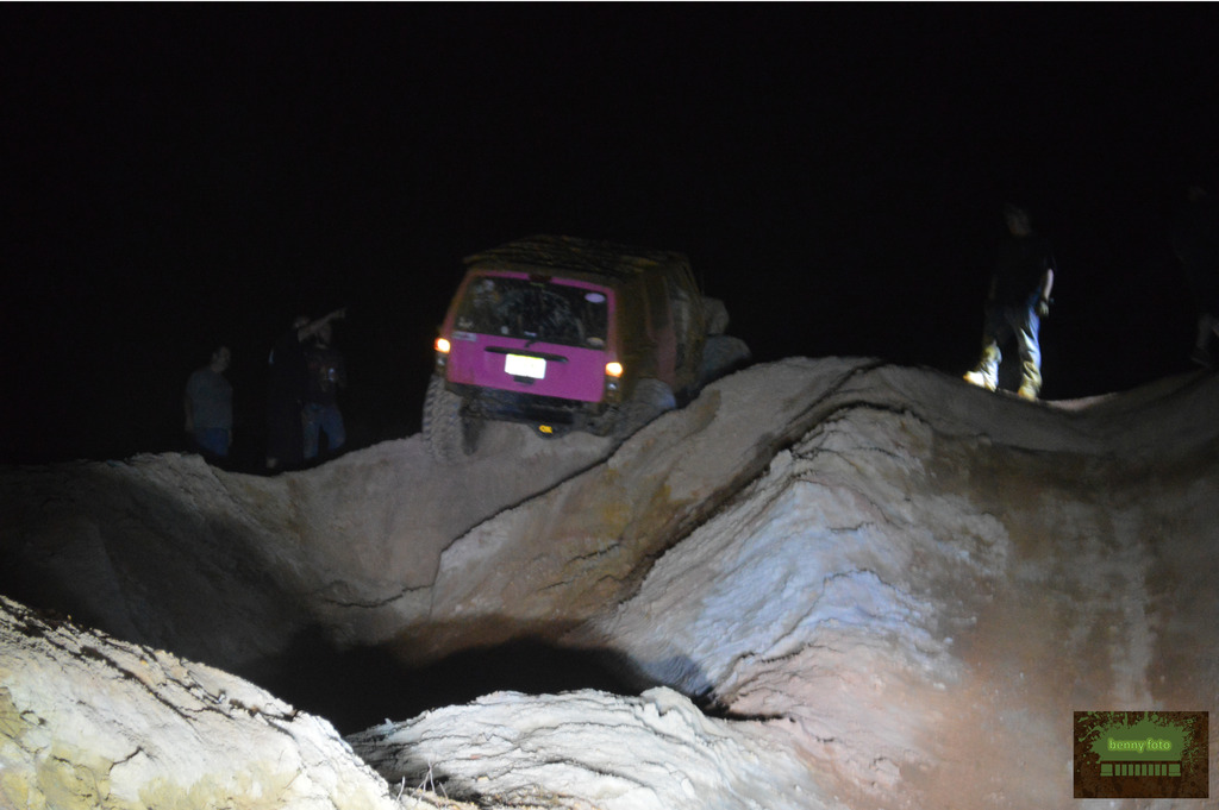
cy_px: 405
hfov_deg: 57.3
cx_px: 610
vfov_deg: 39.9
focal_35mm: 33
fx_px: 1116
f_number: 4
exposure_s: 1/60
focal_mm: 22
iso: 500
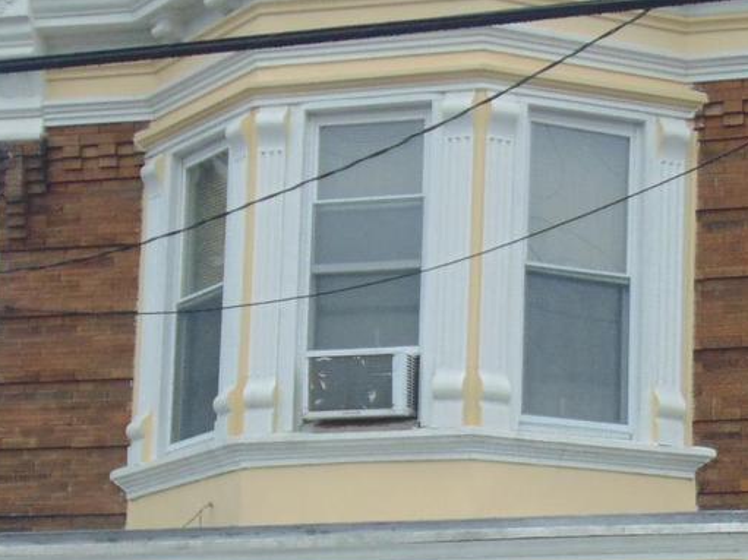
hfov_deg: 14.0
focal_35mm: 141
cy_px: 667
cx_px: 414
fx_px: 3046
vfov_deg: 10.4
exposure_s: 1/500
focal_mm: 9
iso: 80
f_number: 3.5
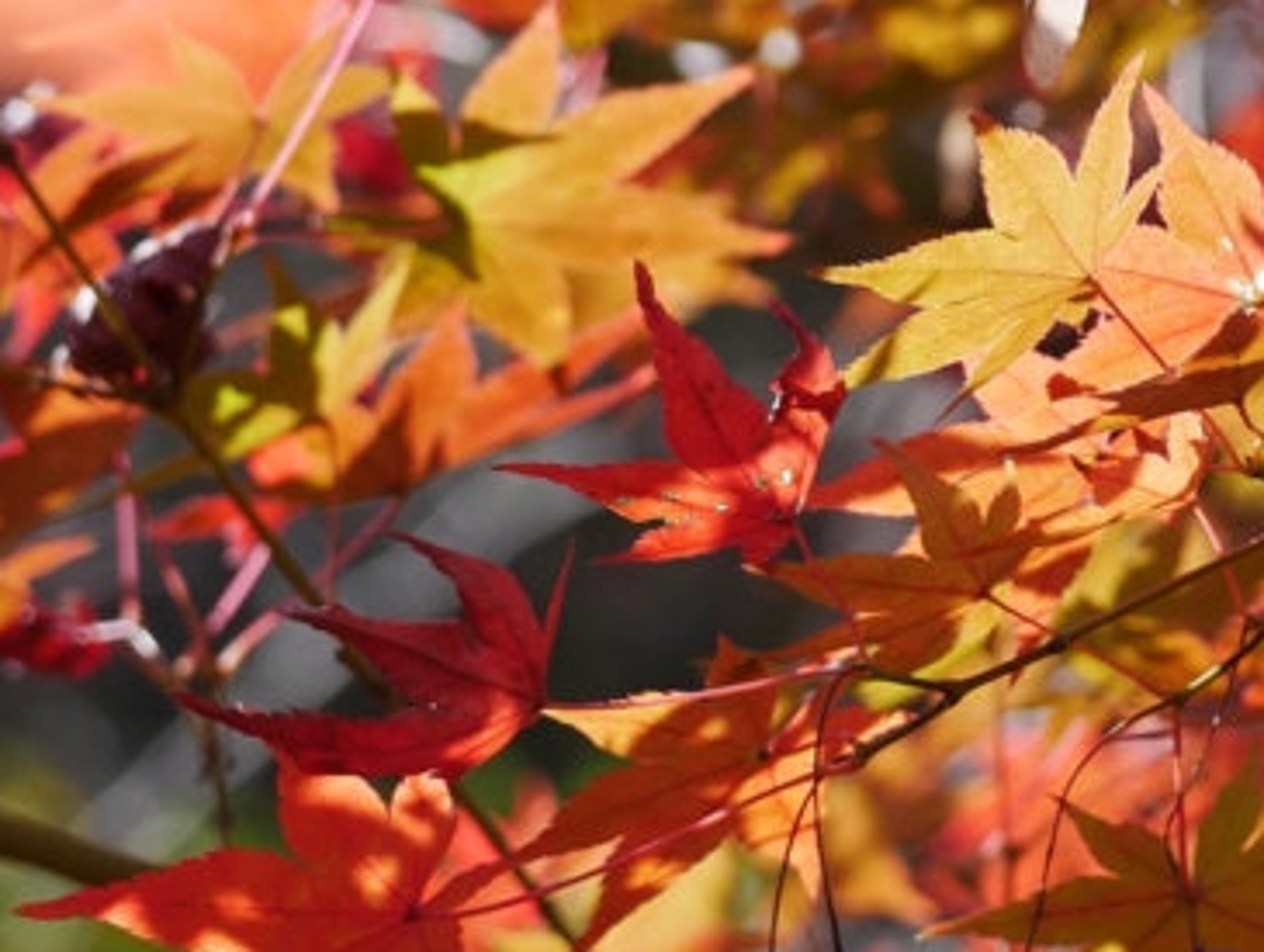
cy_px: 313
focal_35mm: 197
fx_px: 7205
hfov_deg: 10.0
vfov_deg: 7.6
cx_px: 824
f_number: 4.5
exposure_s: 1/500
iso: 200
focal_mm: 45
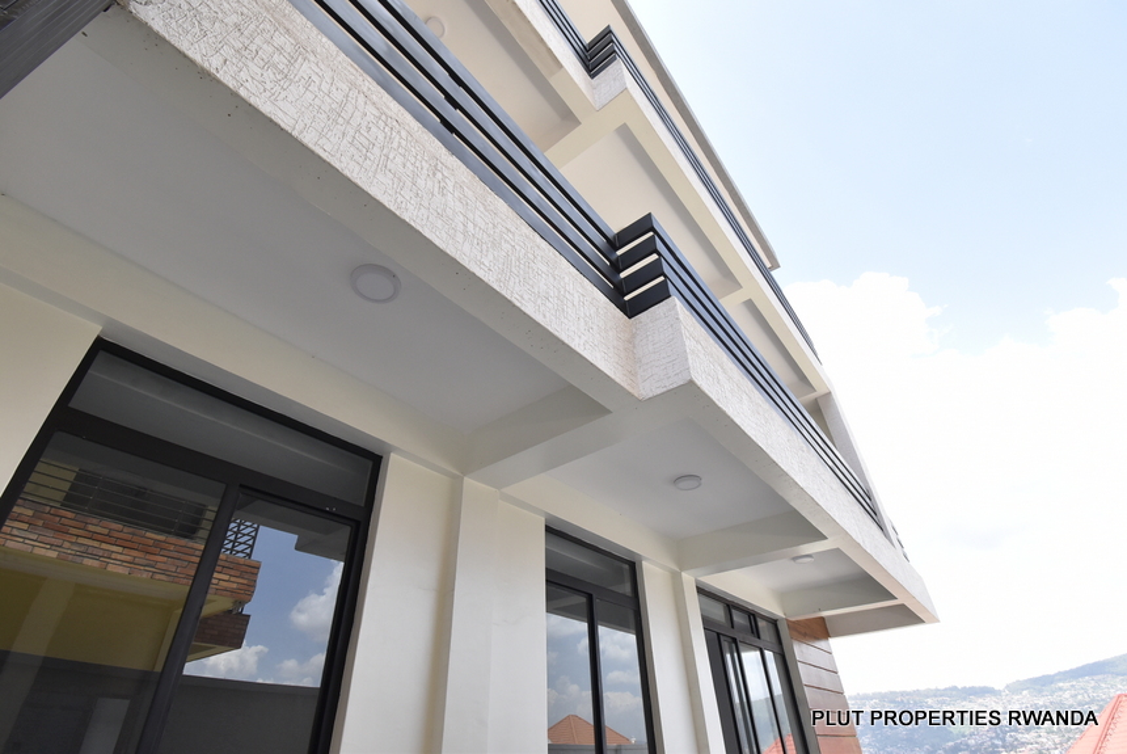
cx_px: 564
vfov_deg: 72.2
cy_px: 377
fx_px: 517
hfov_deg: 94.9
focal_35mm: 16
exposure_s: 1/320
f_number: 8
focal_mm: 11
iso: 500
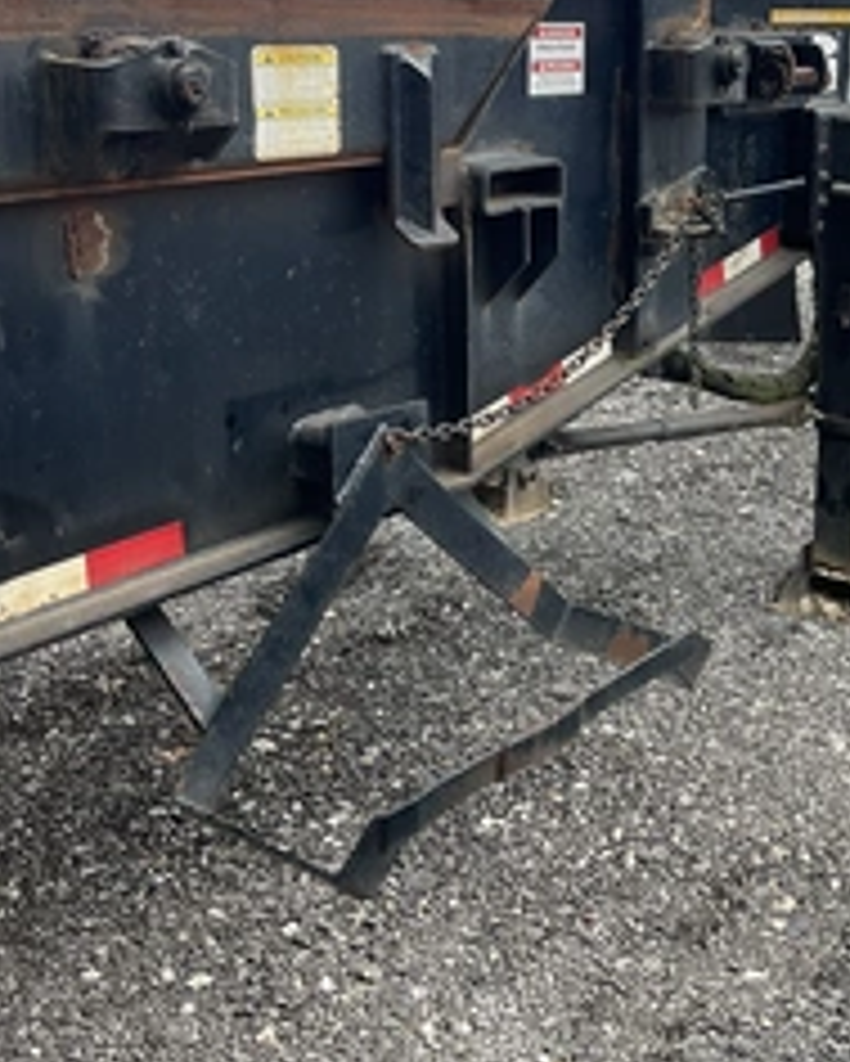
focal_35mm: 48
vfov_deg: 38.6
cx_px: 715
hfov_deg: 30.5
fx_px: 1508
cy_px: 414
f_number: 1.8
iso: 25
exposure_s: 1/534
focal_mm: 3
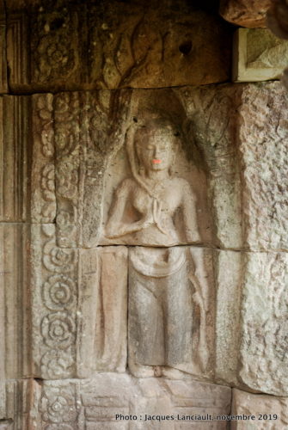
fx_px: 682
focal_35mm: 57
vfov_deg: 35.0
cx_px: 144
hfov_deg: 23.9
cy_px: 215
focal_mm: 38
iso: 100
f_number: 4.2
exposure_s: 1/10
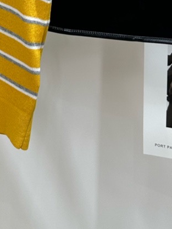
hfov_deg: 14.6
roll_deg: +1.0
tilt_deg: -8.8
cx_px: -39
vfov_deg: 18.8
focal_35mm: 98
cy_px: -53
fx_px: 650
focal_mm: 6.86
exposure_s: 1/135
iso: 64
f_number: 1.78
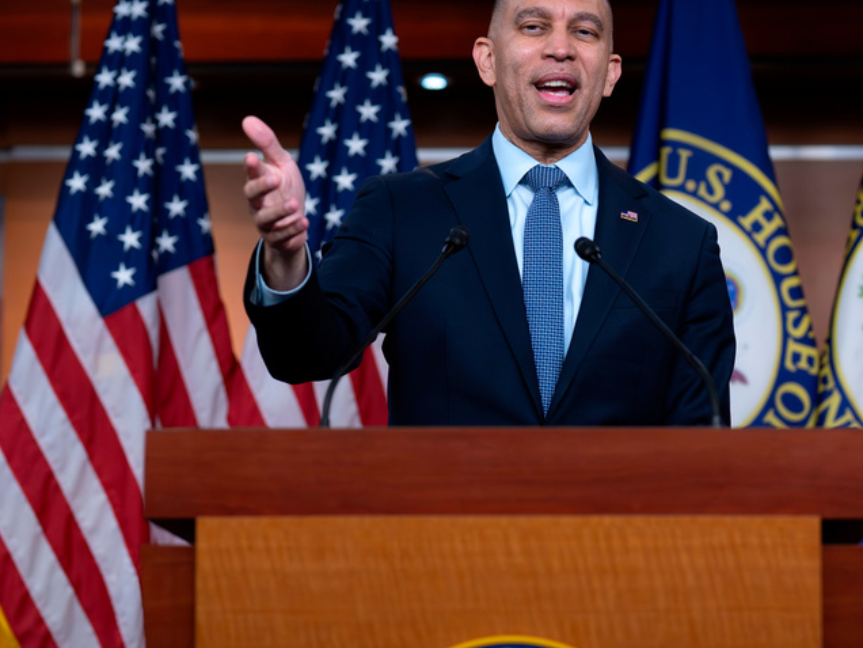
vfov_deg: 12.8
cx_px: 471
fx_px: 2892
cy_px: 310
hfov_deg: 17.0
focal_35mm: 116
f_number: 1.8
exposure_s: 1/500
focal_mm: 50
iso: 1000
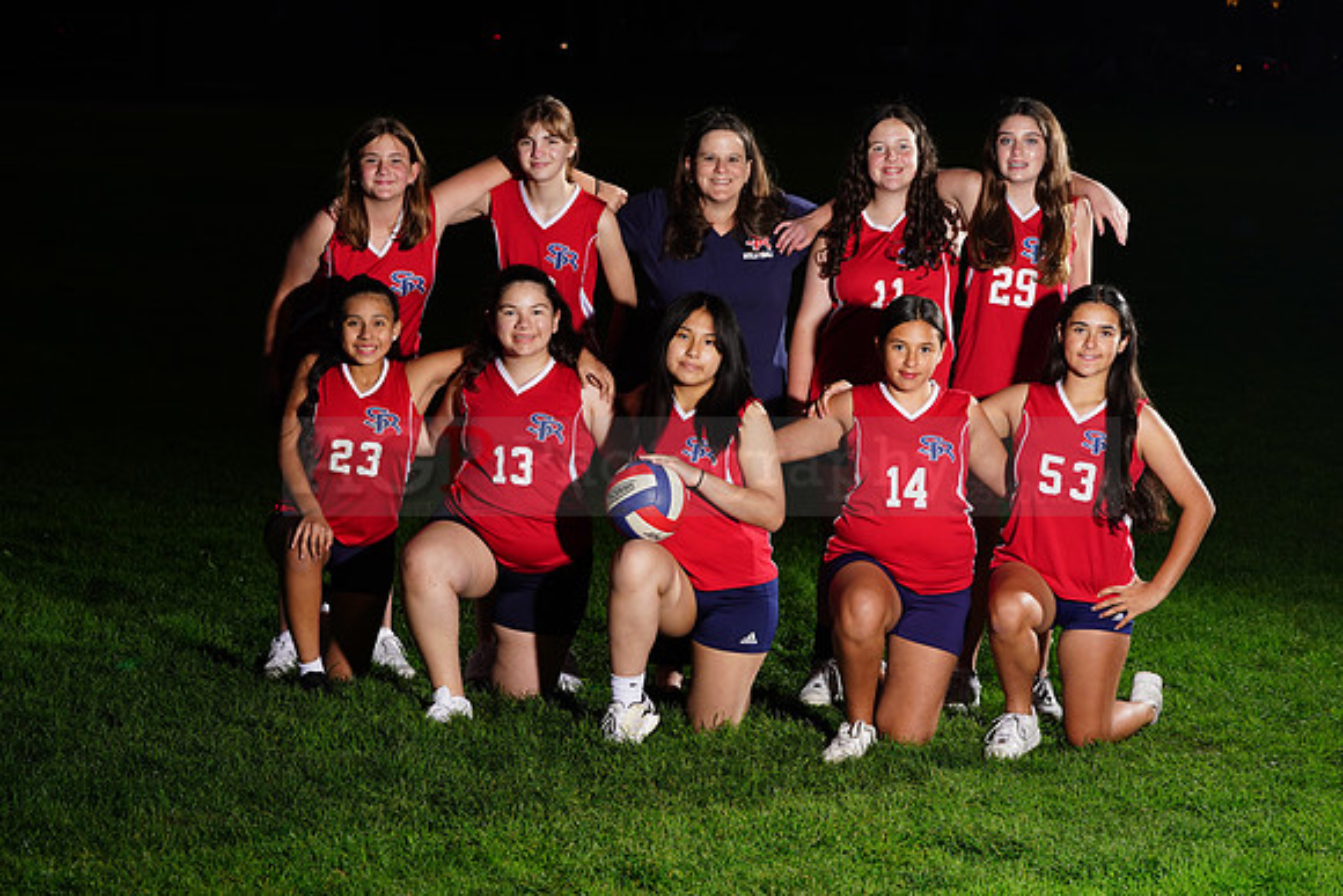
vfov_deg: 13.7
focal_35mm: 100
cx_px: 672
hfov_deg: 20.4
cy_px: 448
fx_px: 3731
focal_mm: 100
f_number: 8
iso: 400
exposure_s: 1/125
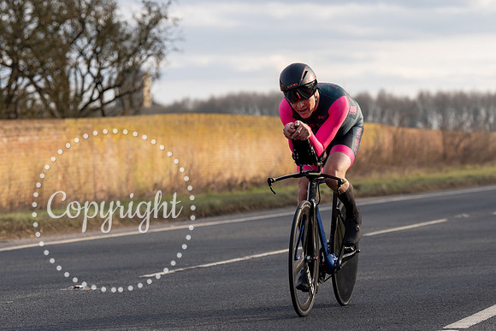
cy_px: 134
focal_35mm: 170
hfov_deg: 12.1
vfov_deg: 8.1
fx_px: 2340
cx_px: 325
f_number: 4
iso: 125
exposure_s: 1/800
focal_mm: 114
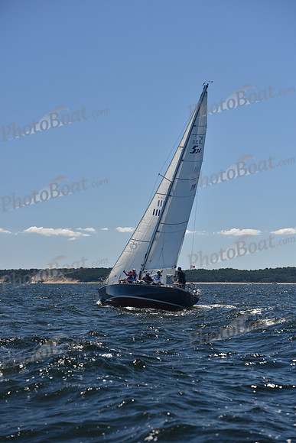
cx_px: 148
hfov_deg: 15.2
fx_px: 1109
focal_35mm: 90
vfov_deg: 22.6
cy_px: 222
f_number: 5
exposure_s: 1/1000
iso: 200
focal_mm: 90
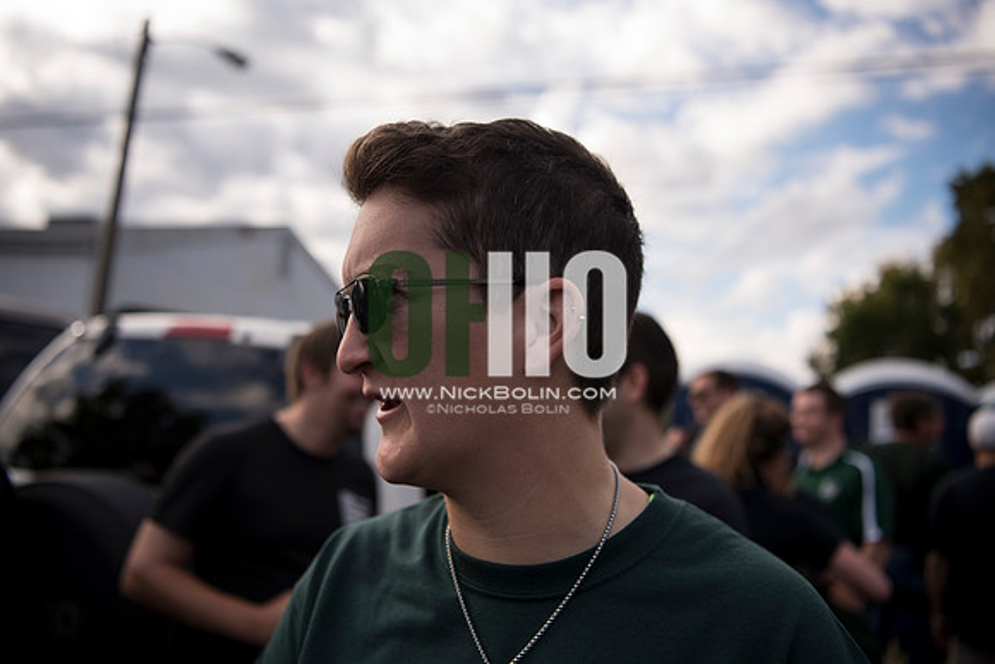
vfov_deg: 42.3
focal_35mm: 31
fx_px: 857
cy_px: 332
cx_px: 498
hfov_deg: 60.3
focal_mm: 31
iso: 250
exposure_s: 1/2000
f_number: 2.8
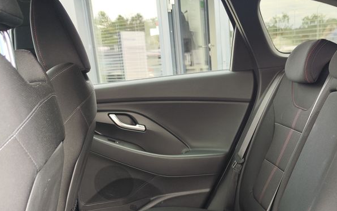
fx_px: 450
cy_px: 253
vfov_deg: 24.0
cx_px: 240
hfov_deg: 40.2
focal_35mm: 49
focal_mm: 7.01
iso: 221
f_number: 1.69
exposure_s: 1/100
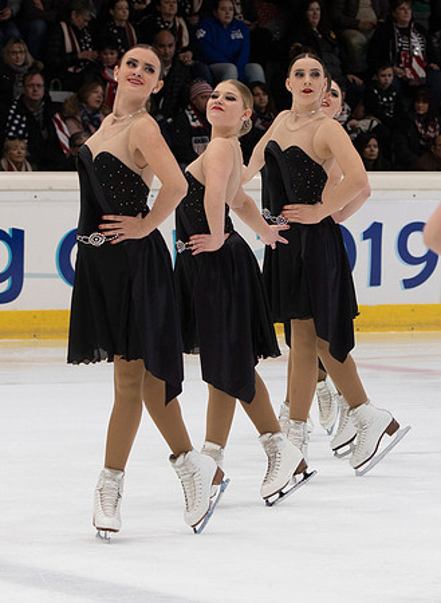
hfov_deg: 5.9
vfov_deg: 8.1
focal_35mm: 246
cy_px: 215
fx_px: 4254
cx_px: 267
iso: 800
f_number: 3.5
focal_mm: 70
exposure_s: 1/250
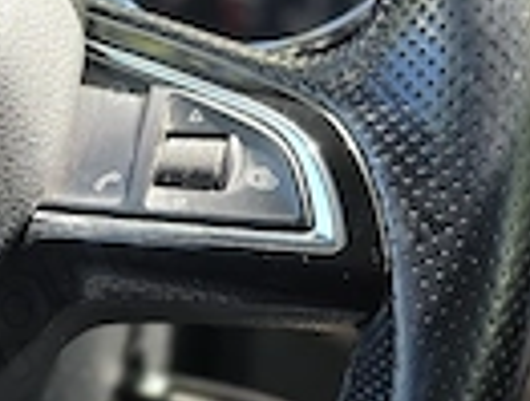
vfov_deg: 14.2
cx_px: -53
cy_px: 198
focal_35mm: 105
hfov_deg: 18.0
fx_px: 1612
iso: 40
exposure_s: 1/100
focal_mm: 6.3
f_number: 1.7
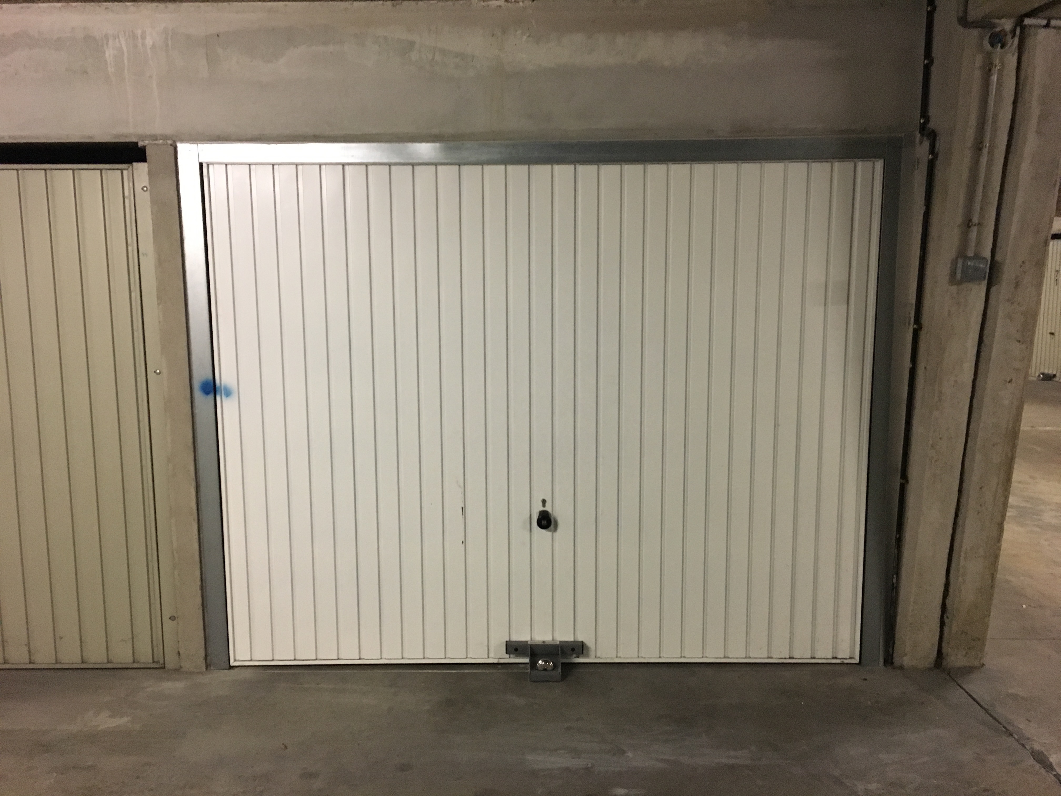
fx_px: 889
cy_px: 398
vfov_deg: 48.2
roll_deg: +0.0
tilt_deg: -10.4
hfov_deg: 61.7
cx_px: 530
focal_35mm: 29
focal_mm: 4.15
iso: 200
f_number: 2.2
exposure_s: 1/25
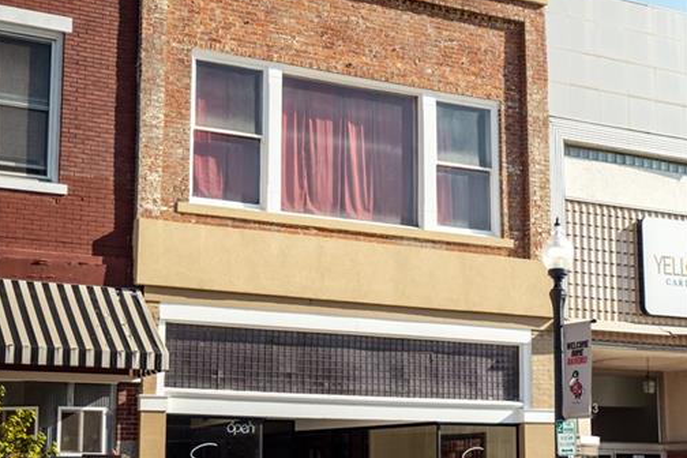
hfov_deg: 31.4
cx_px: 341
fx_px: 1221
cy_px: 263
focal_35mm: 64
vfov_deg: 21.2
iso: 80
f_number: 2.8
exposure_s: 1/8000
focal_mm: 42
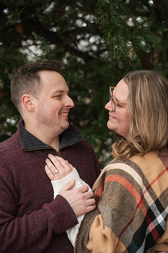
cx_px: 84
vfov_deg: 39.6
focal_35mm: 50
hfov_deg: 26.9
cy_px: 126
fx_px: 351
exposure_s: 1/320
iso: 450
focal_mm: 50
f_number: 2.8
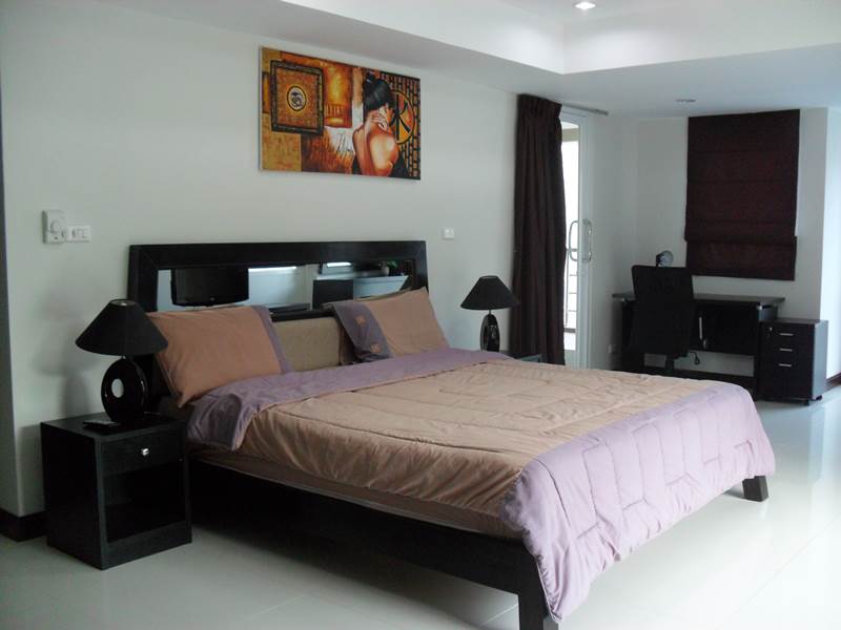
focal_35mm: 35
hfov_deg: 52.6
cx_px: 420
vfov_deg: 40.7
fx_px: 850
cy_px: 315
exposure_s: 1/45
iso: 200
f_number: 3
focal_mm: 6.3
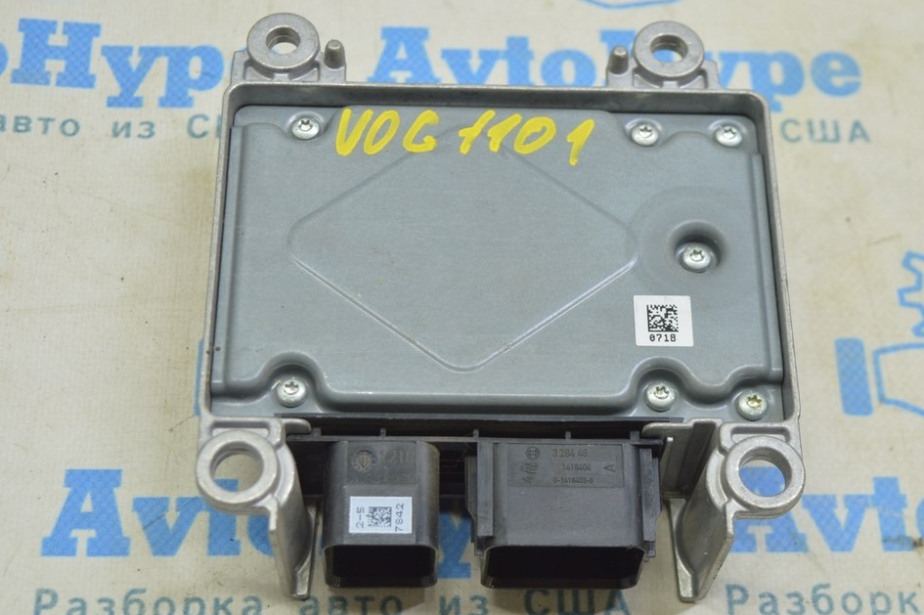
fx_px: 1667
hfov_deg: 31.0
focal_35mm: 65
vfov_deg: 20.9
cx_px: 485
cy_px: 319
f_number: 5.6
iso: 400
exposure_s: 1/20
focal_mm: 40
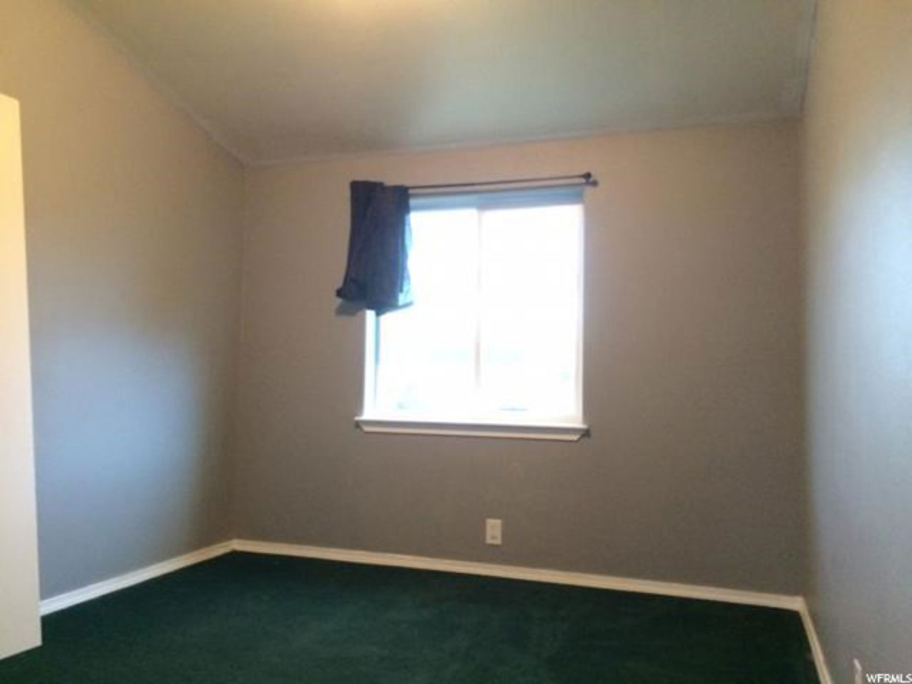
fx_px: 764
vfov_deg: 48.2
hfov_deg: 61.7
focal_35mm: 29
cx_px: 456
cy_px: 342
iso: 320
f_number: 2.2
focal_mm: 4.15
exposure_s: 1/20
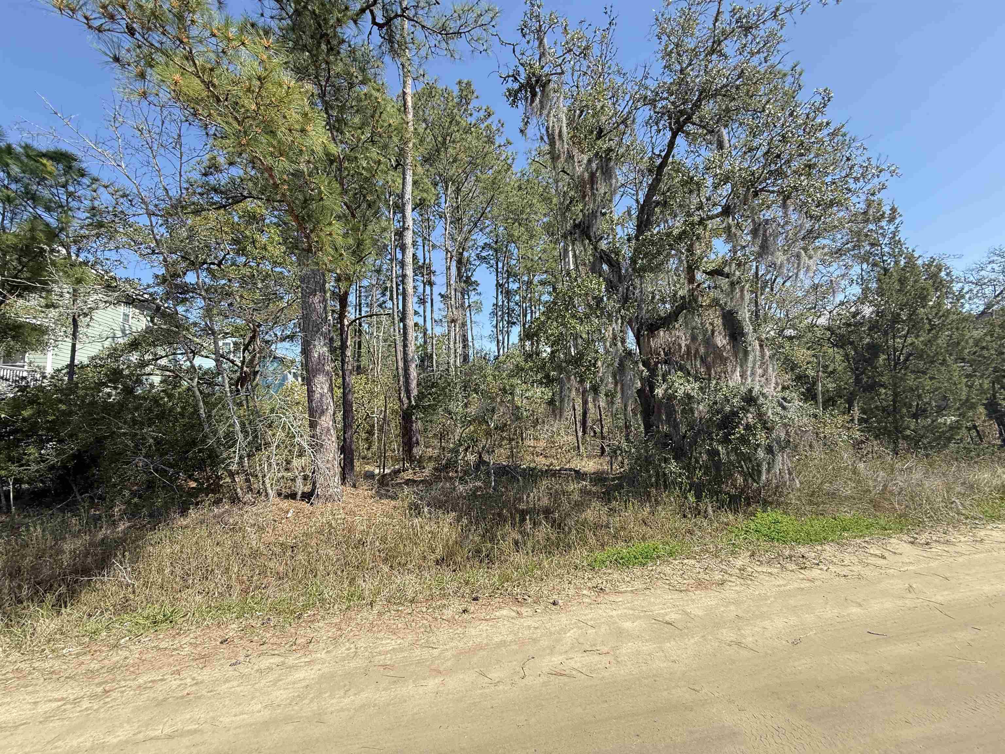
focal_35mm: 14
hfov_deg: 102.1
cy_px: 377
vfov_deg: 85.7
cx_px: 502
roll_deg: +1.7
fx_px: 406
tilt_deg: +5.4
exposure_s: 1/579
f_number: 2.2
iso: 64
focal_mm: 2.22
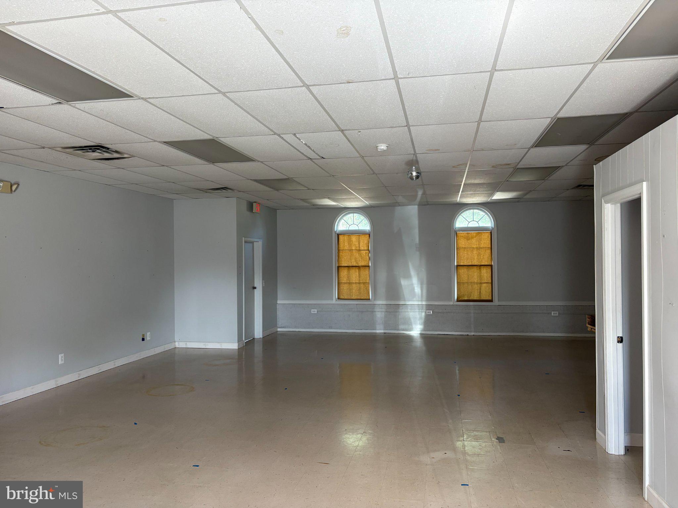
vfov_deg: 53.1
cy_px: 254
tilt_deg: +0.1
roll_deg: +0.8
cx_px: 339
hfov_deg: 67.3
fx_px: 509
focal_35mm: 26
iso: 125
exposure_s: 1/122
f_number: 1.6
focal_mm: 5.96
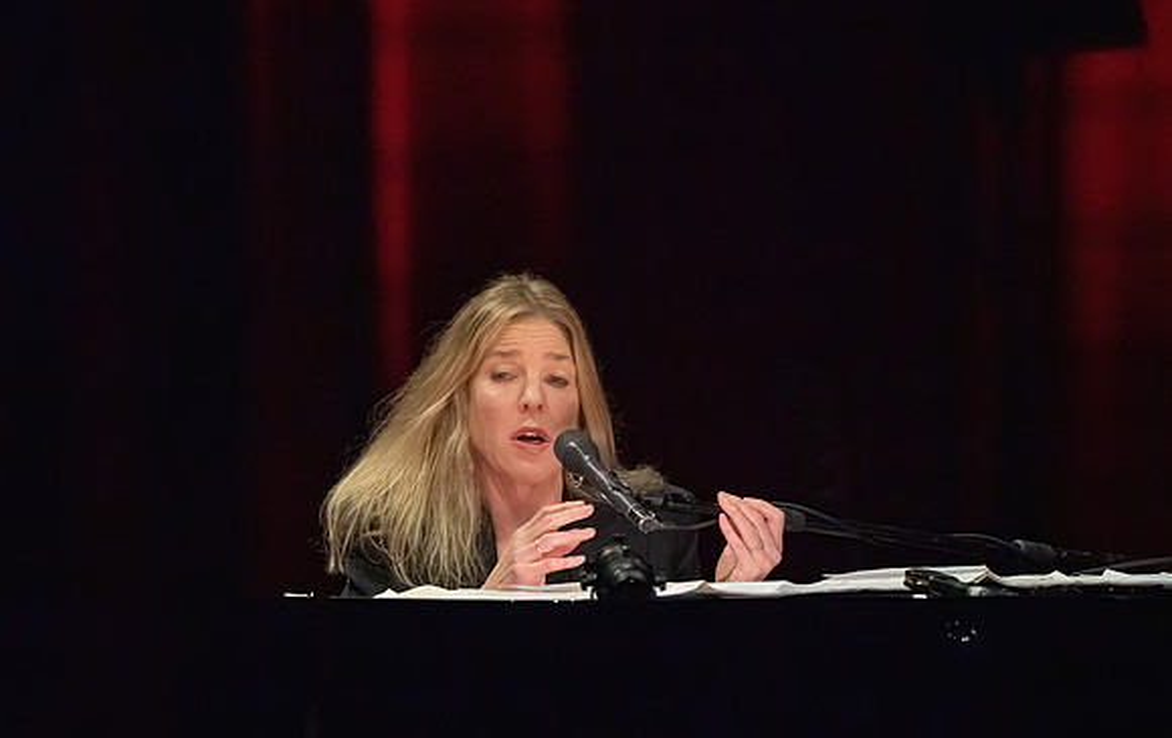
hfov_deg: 3.9
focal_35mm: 536
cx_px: 400
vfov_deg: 2.5
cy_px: 434
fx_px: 17144
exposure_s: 1/320
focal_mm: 400
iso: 25600
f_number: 8
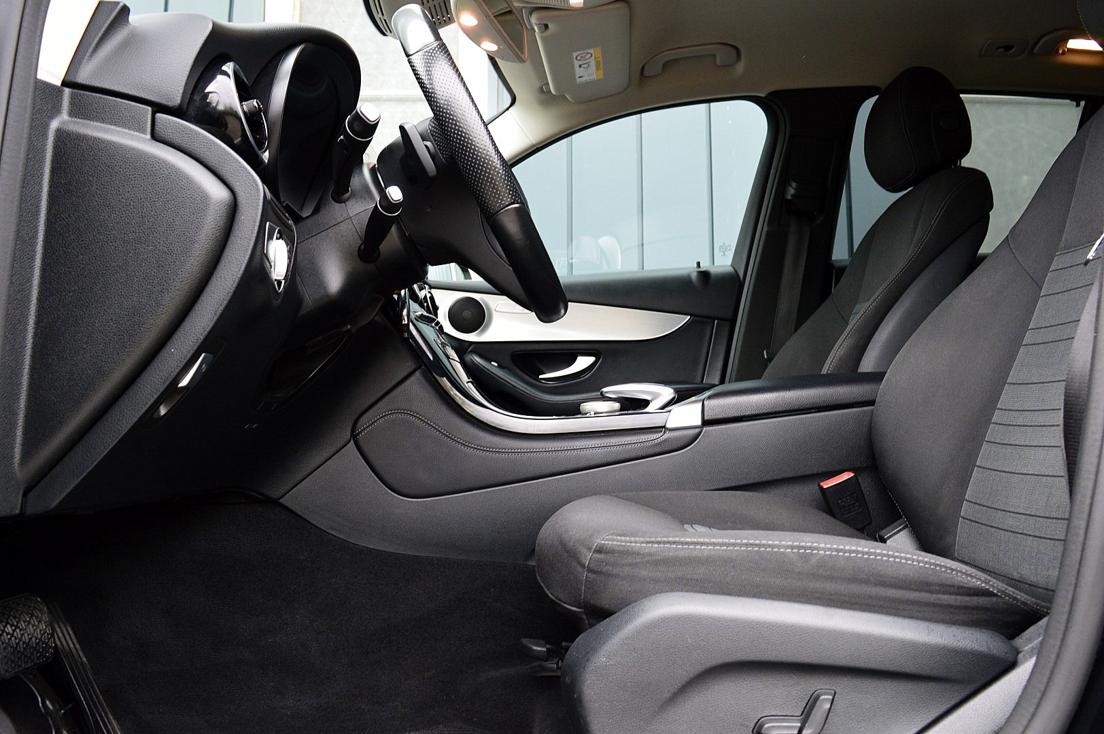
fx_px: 919
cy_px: 367
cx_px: 552
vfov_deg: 43.5
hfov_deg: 62.0
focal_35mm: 30
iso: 800
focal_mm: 20
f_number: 6.3
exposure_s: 1/60
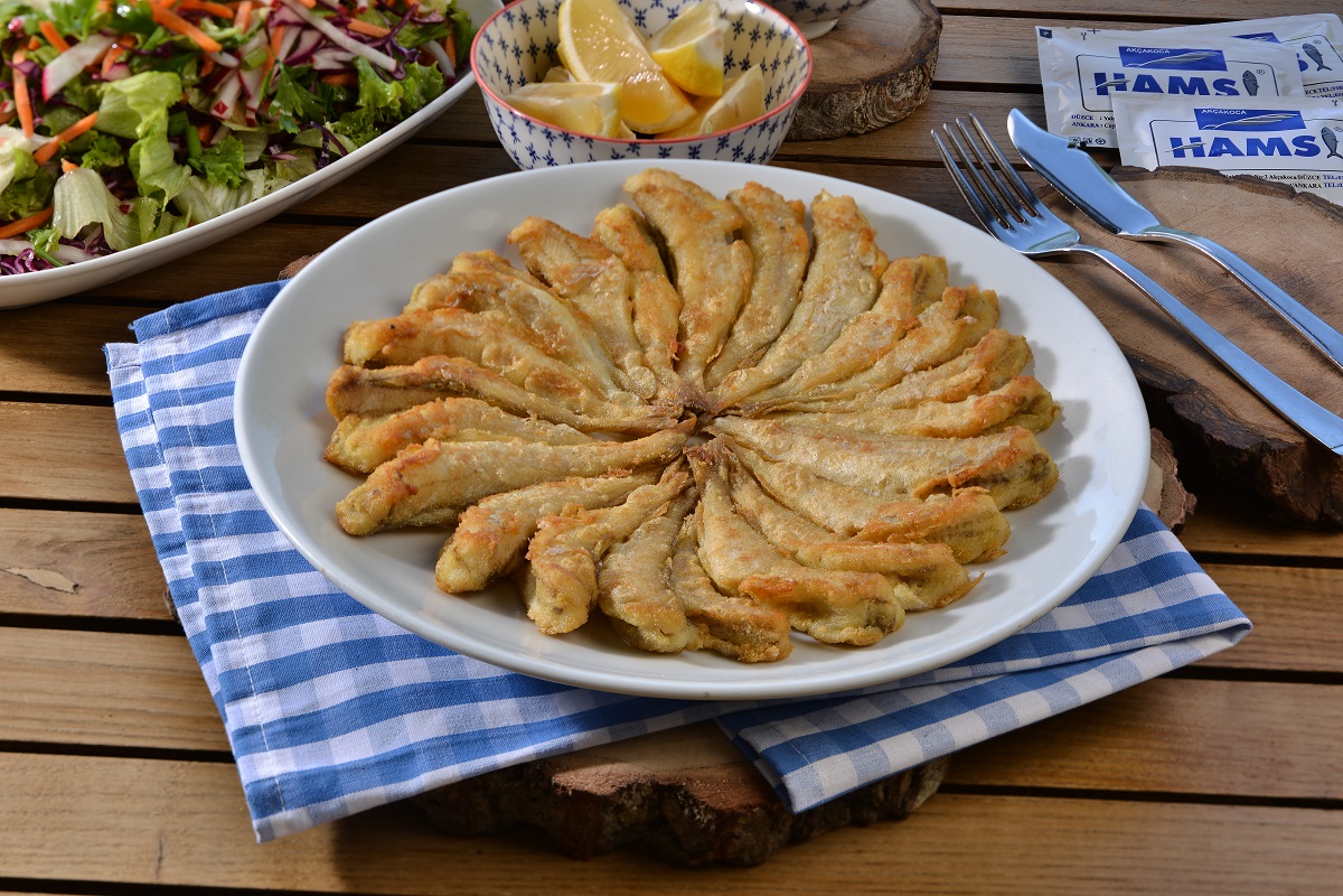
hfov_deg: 23.9
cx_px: 672
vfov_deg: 16.1
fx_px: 3171
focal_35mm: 85
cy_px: 448
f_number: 8
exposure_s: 1/80
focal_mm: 85
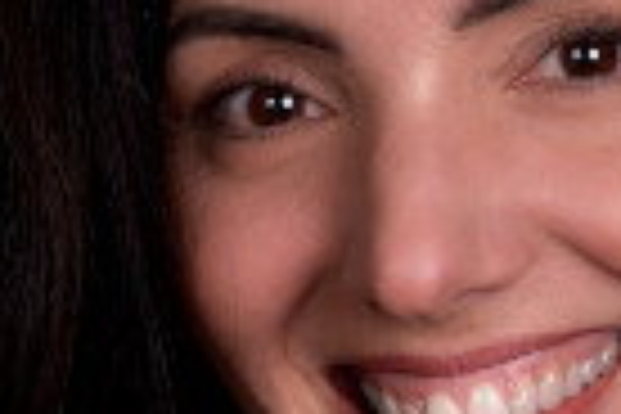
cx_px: 612
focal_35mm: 520
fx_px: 8969
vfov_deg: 2.6
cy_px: 576
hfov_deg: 4.0
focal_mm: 90
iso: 140
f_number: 6.8
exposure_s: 1/125
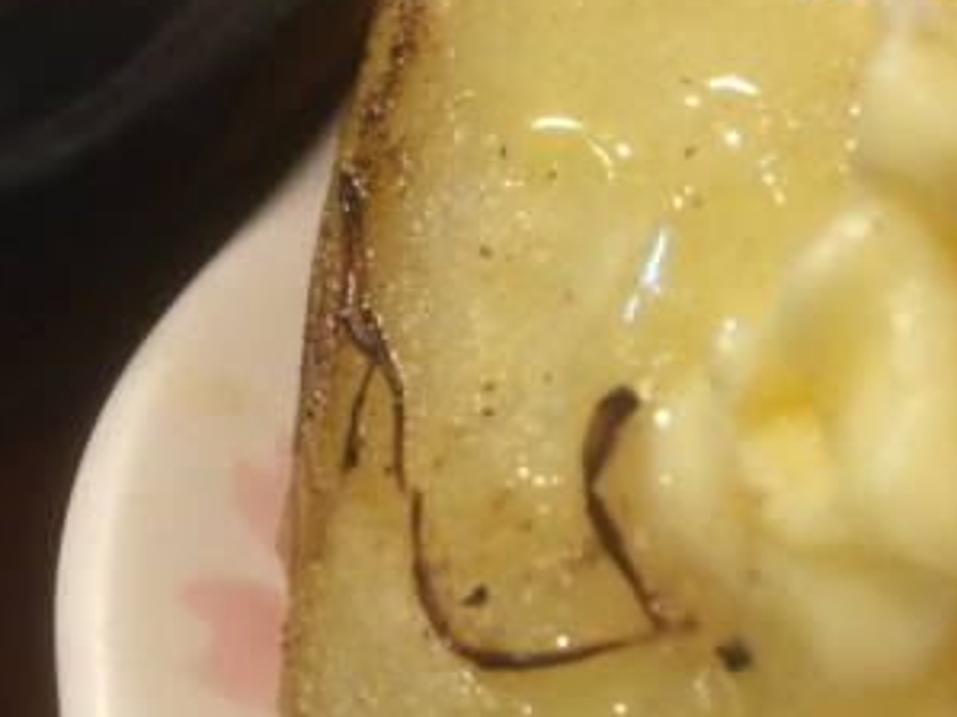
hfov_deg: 27.8
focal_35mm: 68
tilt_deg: -47.8
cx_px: 807
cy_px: 386
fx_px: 1879
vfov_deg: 21.6
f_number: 2.2
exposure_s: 1/33
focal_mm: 4.15
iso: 160
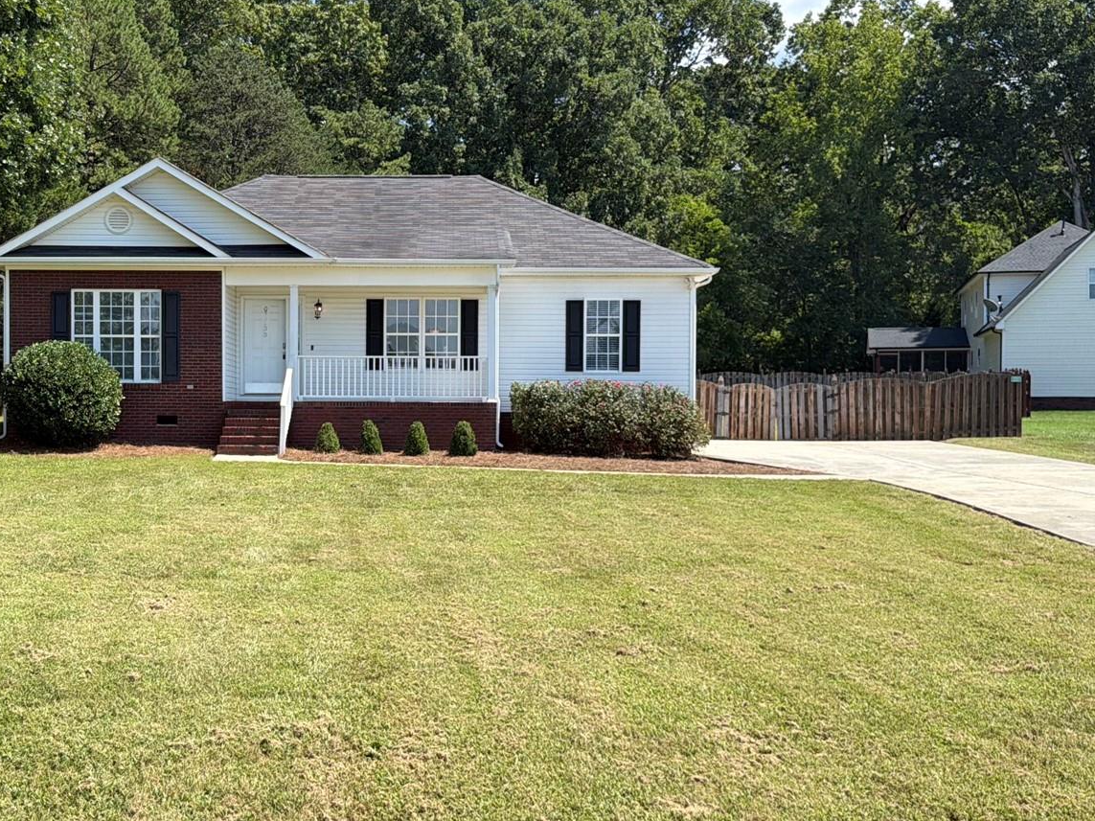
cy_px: 408
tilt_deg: +0.0
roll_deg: -0.3
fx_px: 1360
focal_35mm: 43
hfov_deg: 43.5
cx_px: 405
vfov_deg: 33.6
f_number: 1.78
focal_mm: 6.76
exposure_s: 1/1901
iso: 100
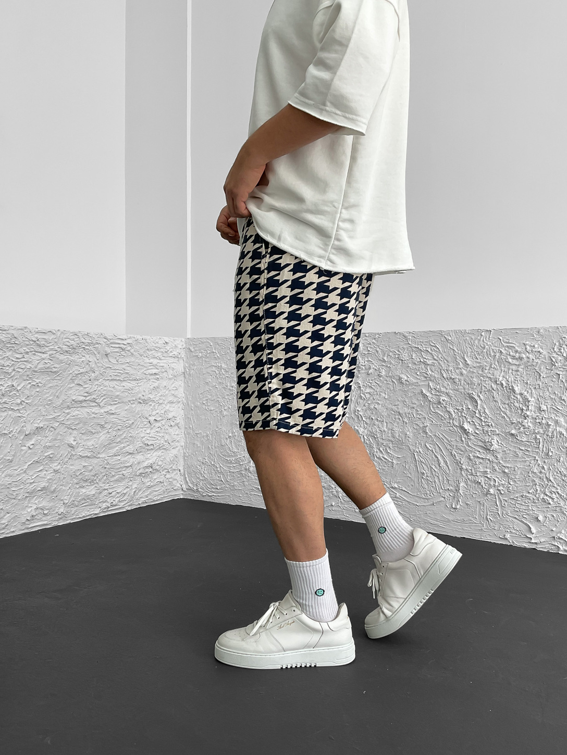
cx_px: 293
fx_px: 699
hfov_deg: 44.2
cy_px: 403
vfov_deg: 56.8
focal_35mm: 32
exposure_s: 1/120
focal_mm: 3
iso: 20
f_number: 1.8
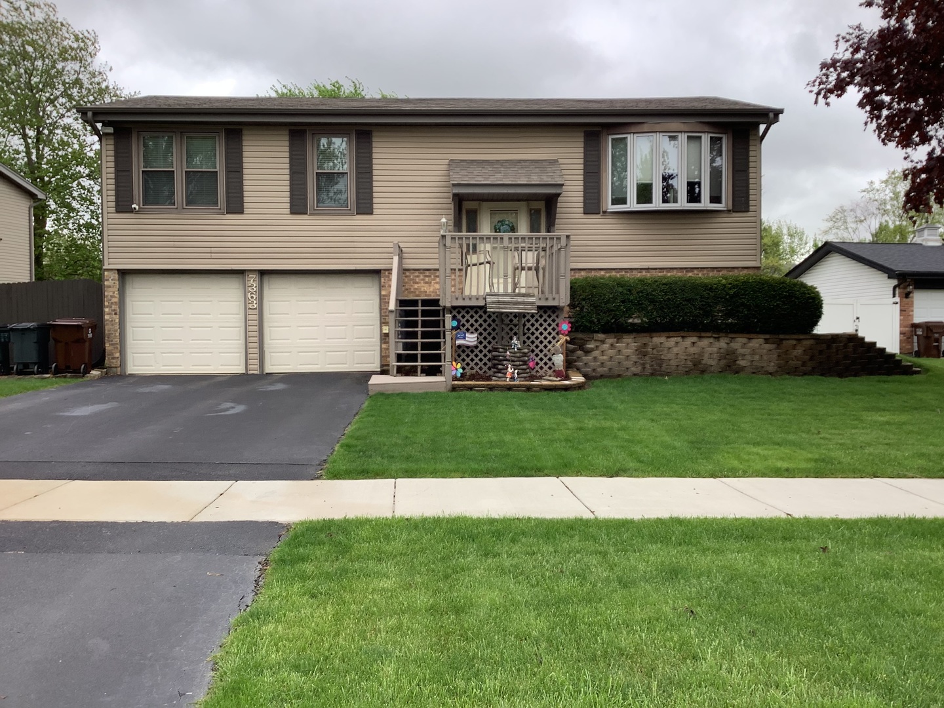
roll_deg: -0.4
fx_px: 845
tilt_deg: +0.0
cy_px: 354
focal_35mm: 31
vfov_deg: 45.4
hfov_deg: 58.4
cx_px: 472
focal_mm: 3.3
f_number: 2.4
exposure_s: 1/165
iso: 25
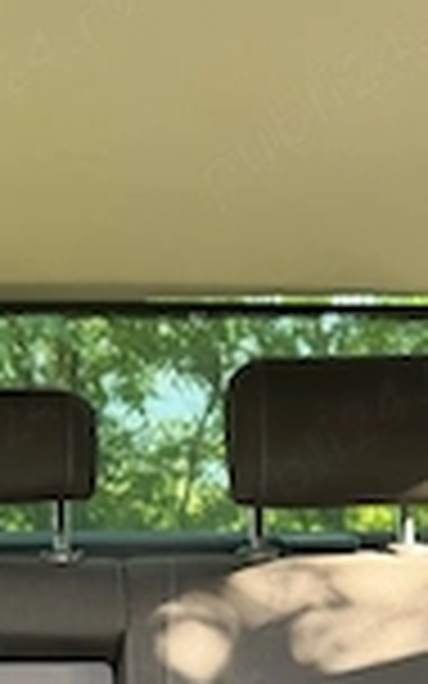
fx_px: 1250
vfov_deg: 26.7
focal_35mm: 67
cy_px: 846
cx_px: 81
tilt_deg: -12.7
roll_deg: +2.9
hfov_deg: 19.2
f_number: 1.78
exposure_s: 1/88
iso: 200
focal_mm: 6.76
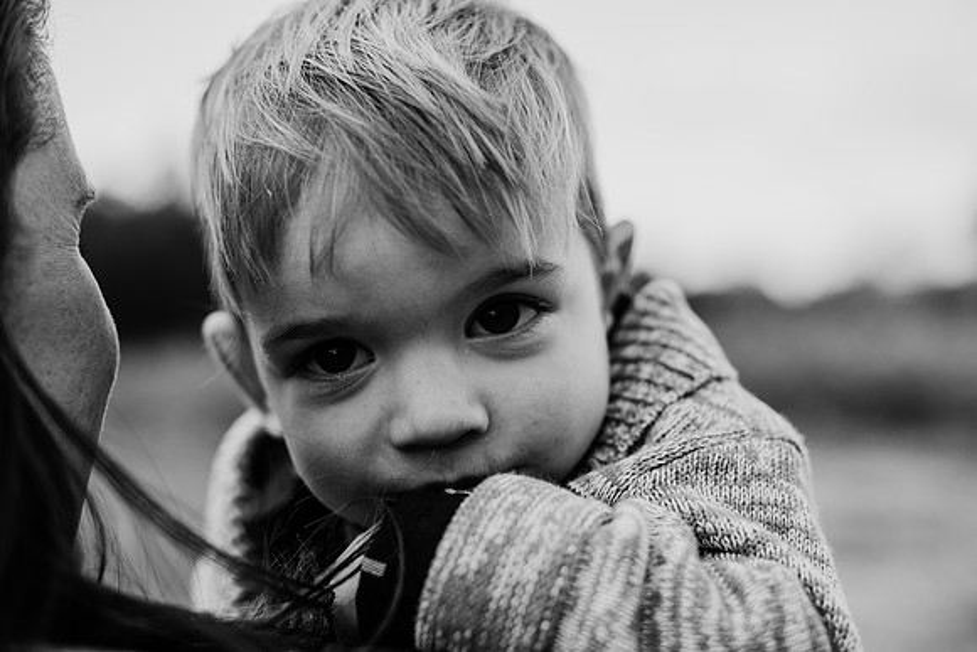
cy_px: 326
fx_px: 1357
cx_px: 488
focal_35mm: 50
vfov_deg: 27.0
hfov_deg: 39.6
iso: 500
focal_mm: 50
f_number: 2.8
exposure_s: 1/1000
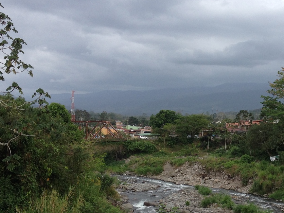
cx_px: 238
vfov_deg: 21.9
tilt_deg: -6.0
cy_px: 135
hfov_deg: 28.2
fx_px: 550
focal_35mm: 67
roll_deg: -0.5
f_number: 2.4
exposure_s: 1/442
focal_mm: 4.28
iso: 50
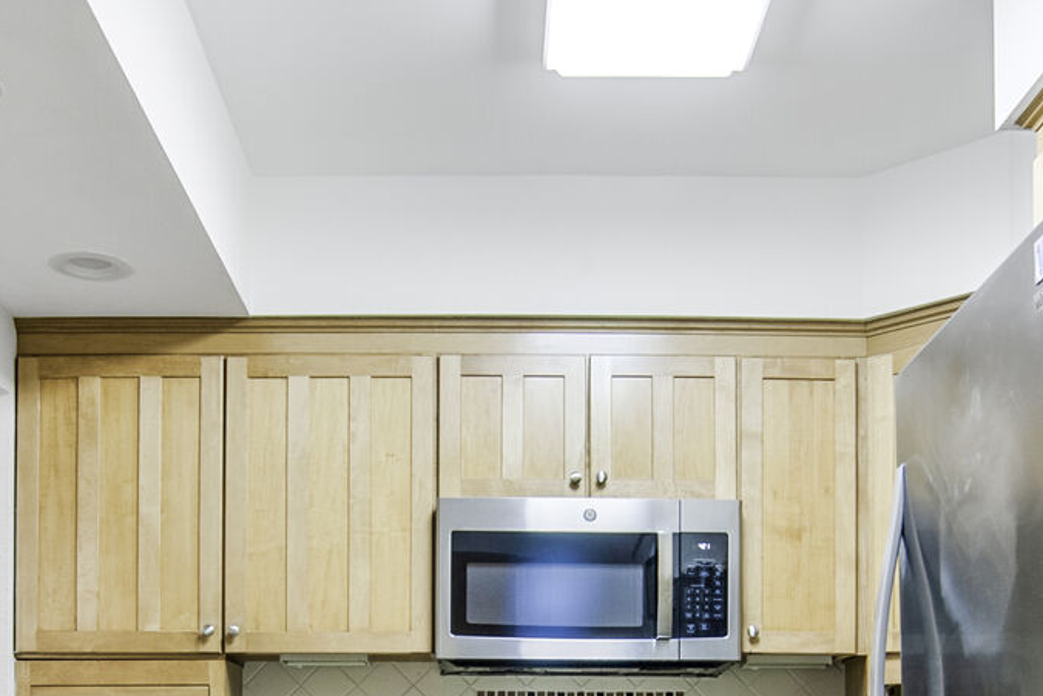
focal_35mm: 46
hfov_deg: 42.7
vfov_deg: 27.1
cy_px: 748
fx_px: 1333
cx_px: 526
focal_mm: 18
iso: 400
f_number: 11
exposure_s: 1/5
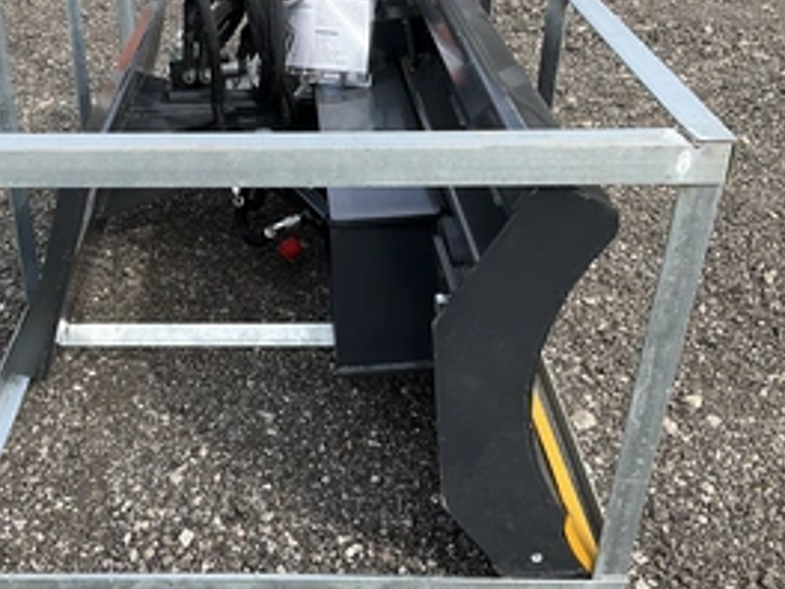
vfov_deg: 32.8
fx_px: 998
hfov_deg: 42.5
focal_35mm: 44
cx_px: 274
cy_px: 247
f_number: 1.8
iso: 25
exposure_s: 1/519
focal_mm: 3
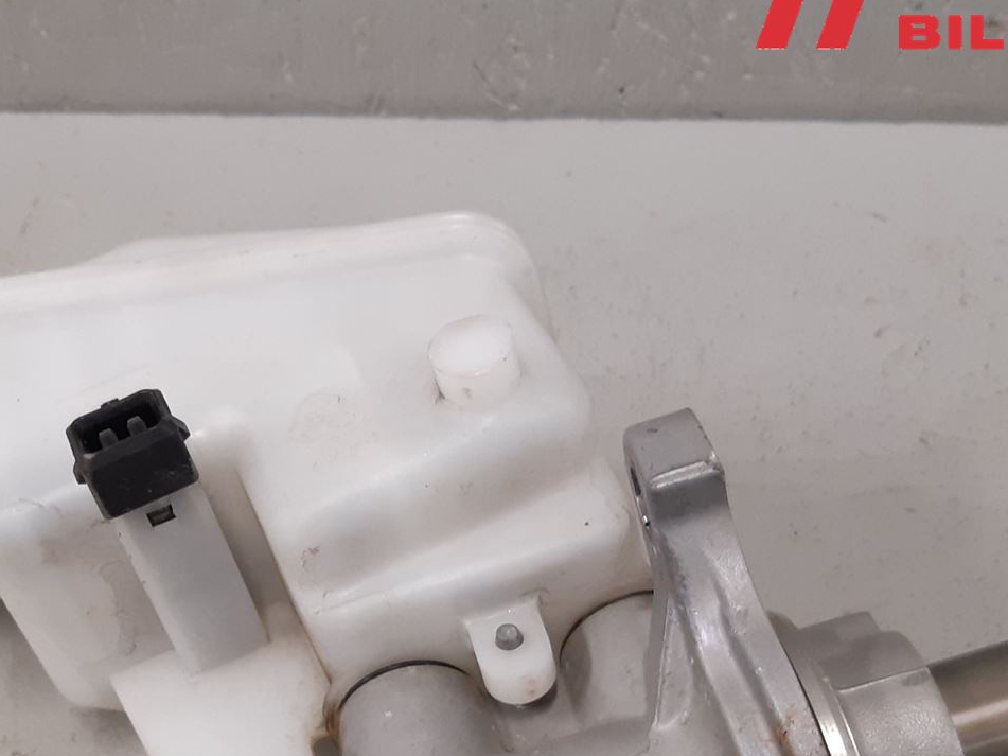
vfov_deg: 25.3
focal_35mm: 56
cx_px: 321
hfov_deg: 34.0
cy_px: 684
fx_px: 1630
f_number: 1.7
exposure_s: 1/50
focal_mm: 3.93
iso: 160
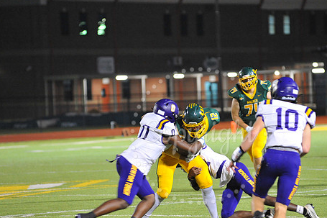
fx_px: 2315
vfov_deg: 5.4
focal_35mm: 255
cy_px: 135
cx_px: 199
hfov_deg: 8.1
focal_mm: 200
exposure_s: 1/160
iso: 4000
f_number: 4
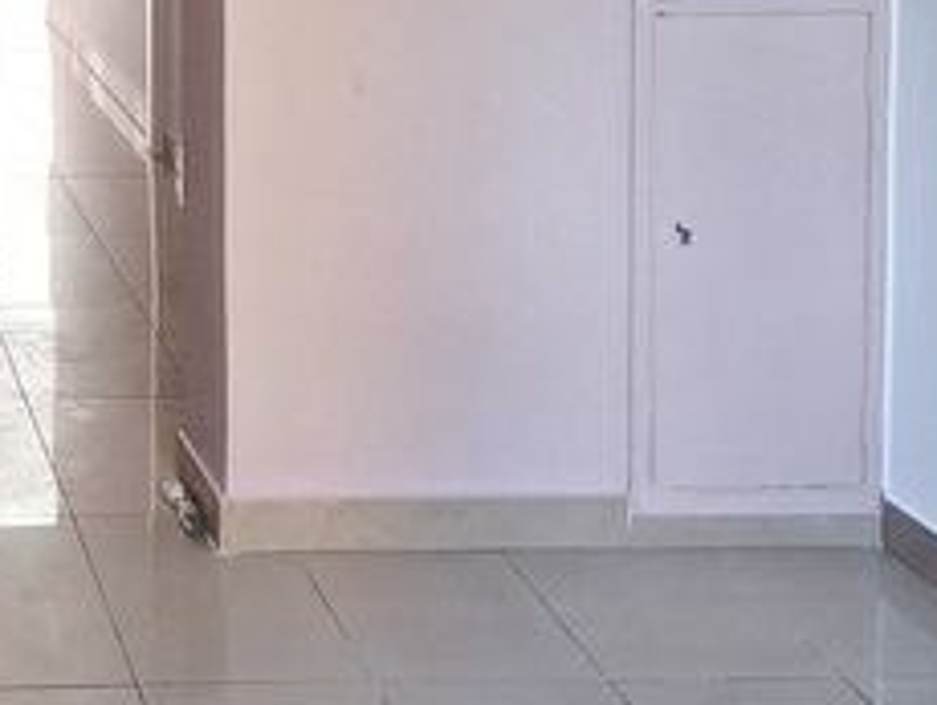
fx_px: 1734
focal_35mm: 64
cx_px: -183
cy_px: -110
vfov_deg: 21.5
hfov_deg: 26.8
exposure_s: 1/40
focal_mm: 5.54
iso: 100
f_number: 1.8
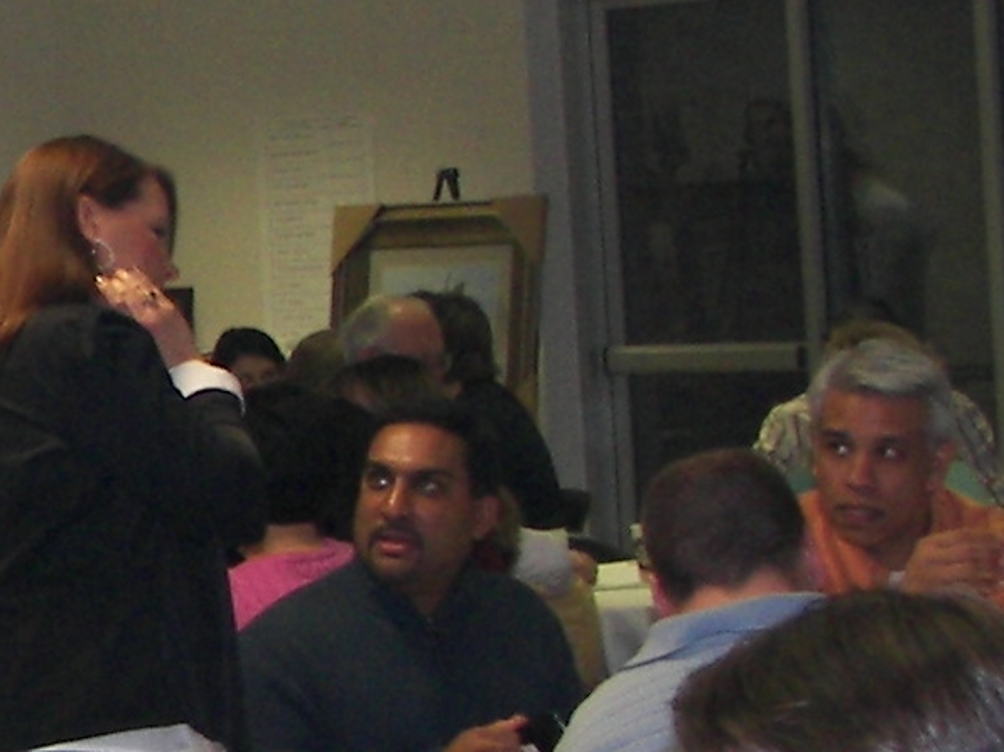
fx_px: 5307
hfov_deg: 10.5
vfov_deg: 8.1
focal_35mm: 183
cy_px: 435
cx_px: -447
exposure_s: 1/30
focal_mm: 6.9
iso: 100
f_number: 2.8
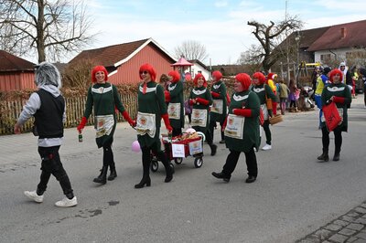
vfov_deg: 34.2
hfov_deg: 49.6
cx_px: 183
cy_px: 122
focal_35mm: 39
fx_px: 396
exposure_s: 1/200
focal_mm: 39
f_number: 18
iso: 1000
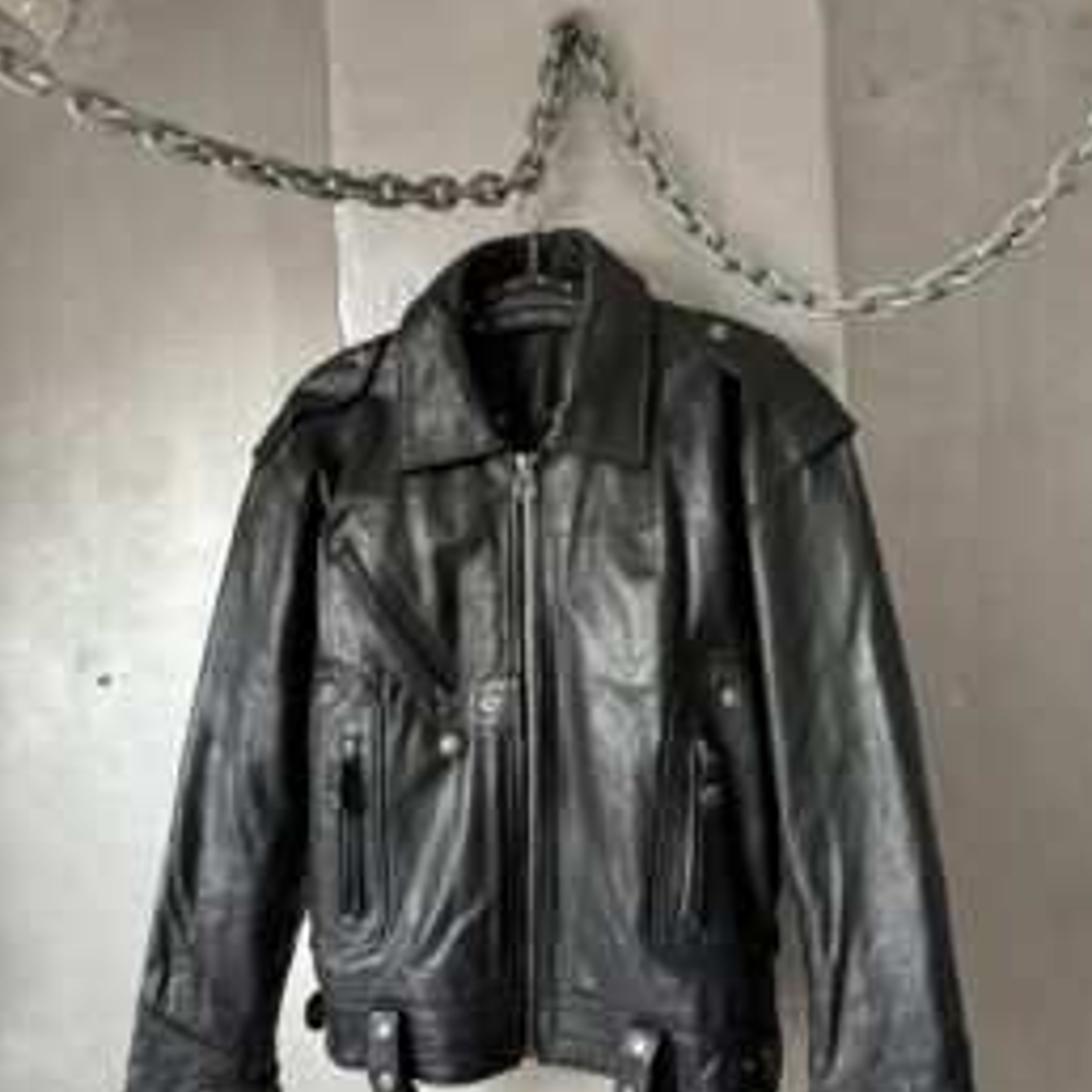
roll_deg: +0.7
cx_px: 557
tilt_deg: -1.5
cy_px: 641
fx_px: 1035
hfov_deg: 55.6
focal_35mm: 29
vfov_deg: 55.3
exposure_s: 1/60
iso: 640
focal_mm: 6.76
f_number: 1.78
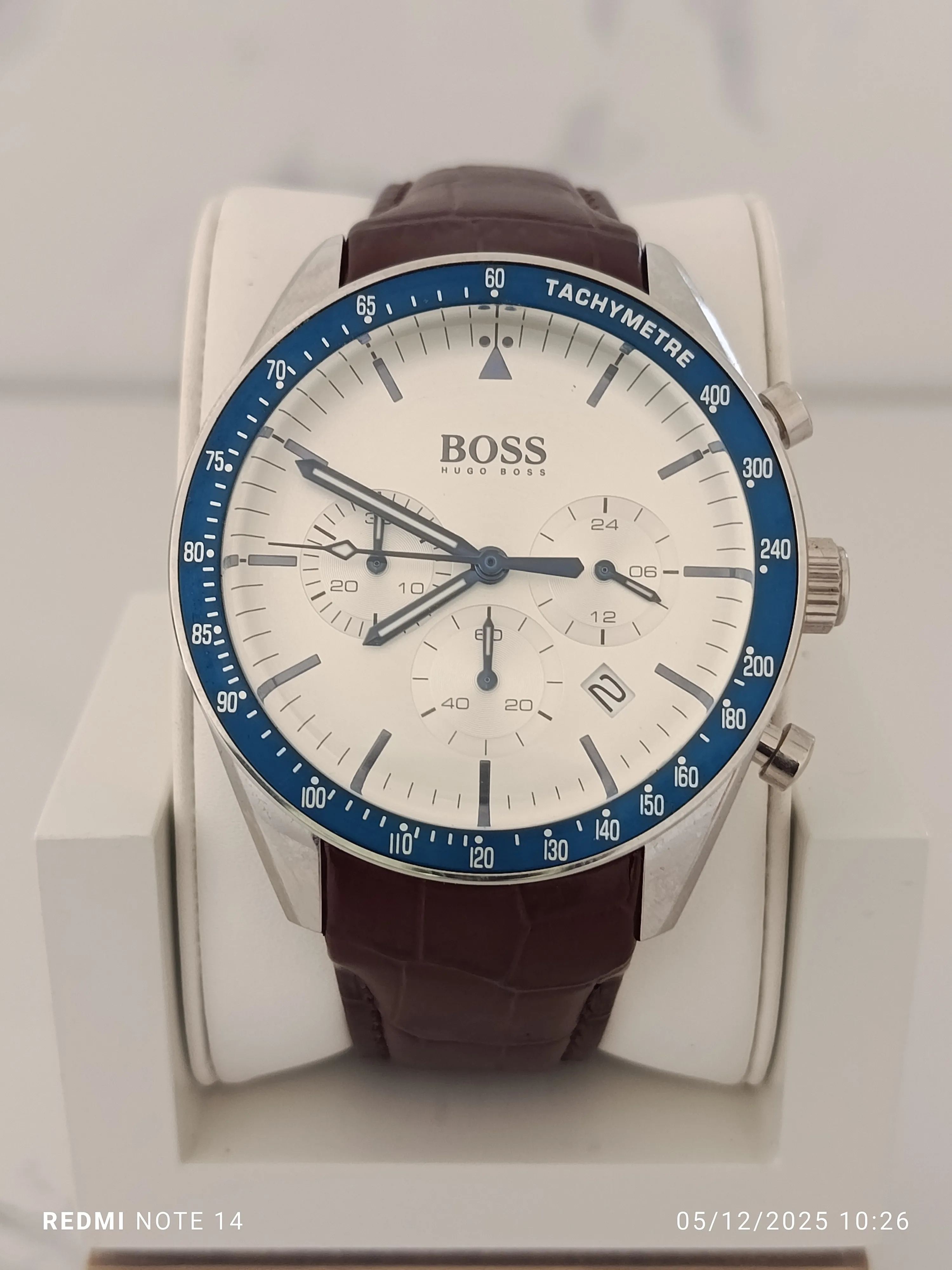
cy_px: 635
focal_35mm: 48
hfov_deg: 30.3
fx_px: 1760
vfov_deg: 39.7
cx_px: 476
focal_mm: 5.24
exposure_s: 1/50
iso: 602
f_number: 1.7
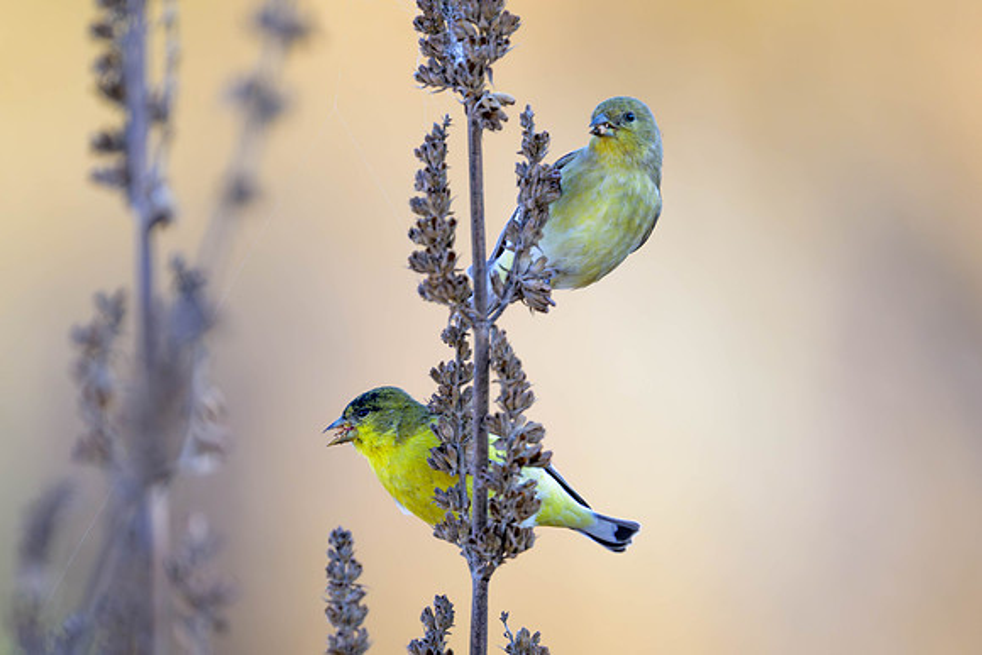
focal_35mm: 906
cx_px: 533
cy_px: 449
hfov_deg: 2.3
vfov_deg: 1.5
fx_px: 24731
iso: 720
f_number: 4
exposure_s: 1/1250
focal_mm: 560
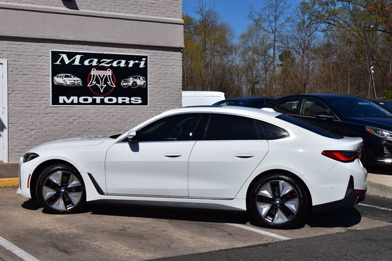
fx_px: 620
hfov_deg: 35.1
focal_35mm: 57
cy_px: 130
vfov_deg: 23.8
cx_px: 196
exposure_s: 1/800
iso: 200
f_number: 13
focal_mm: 38
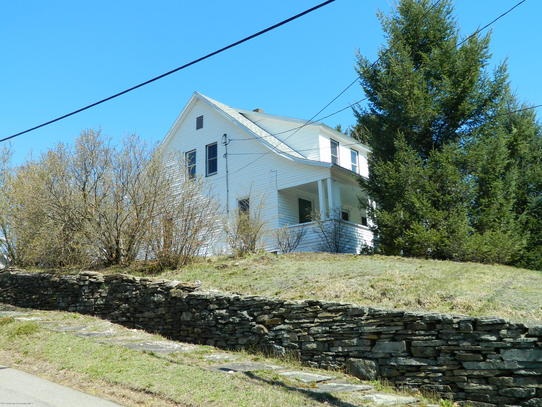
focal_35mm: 34
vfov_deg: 41.8
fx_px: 532
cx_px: 294
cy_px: 194
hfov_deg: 53.9
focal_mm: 5.6
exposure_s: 1/500
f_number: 3.2
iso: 80
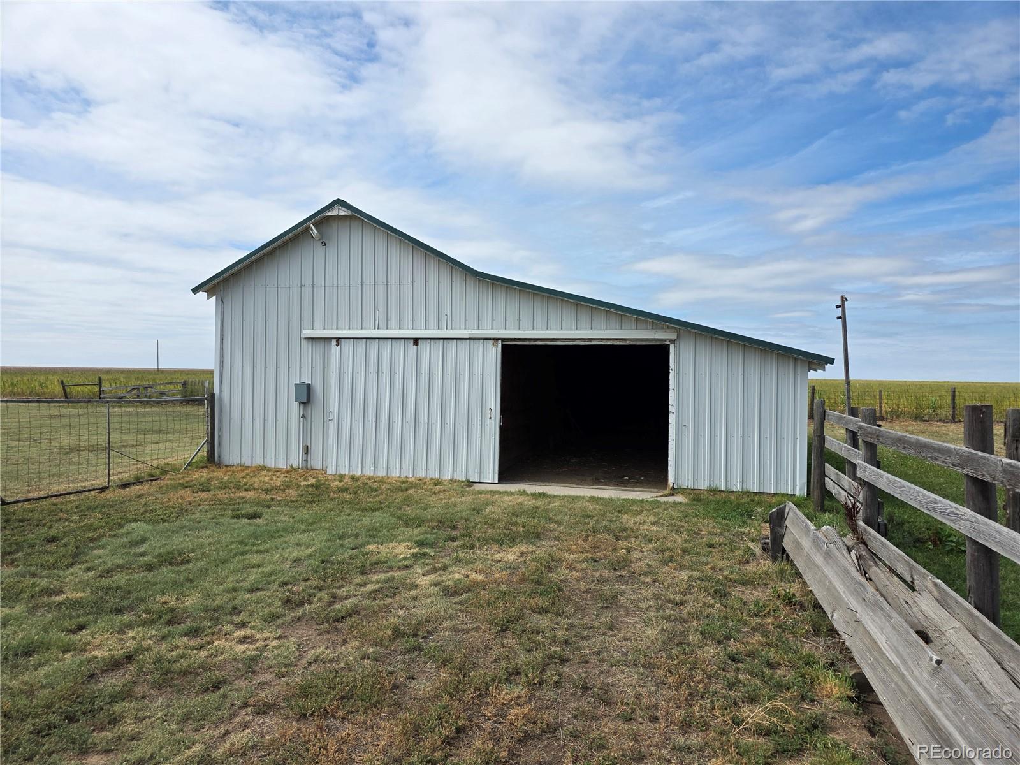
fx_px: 678
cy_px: 382
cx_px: 510
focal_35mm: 23
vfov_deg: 58.9
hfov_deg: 73.9
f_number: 1.7
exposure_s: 1/7061
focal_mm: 6.3
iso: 80
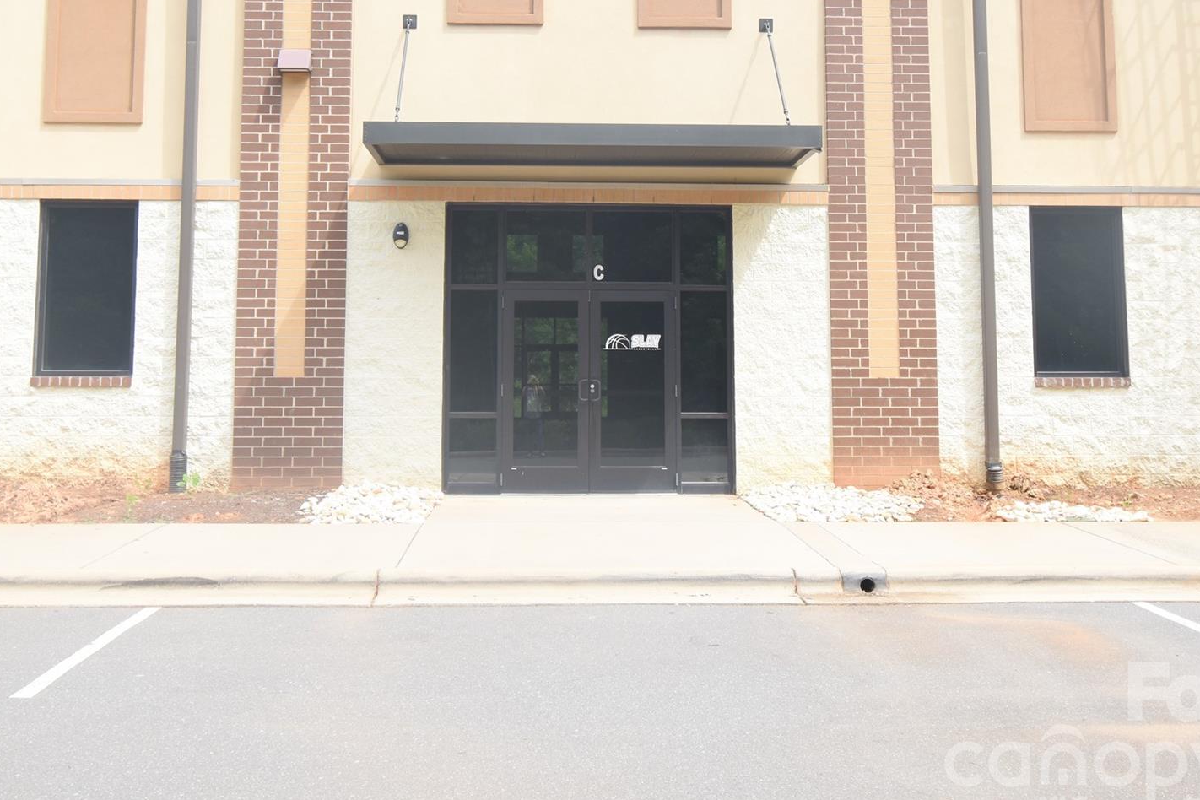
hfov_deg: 52.2
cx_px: 588
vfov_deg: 35.8
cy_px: 252
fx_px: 1224
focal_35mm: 37
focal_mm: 17
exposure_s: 1/250
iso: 200
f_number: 7.1
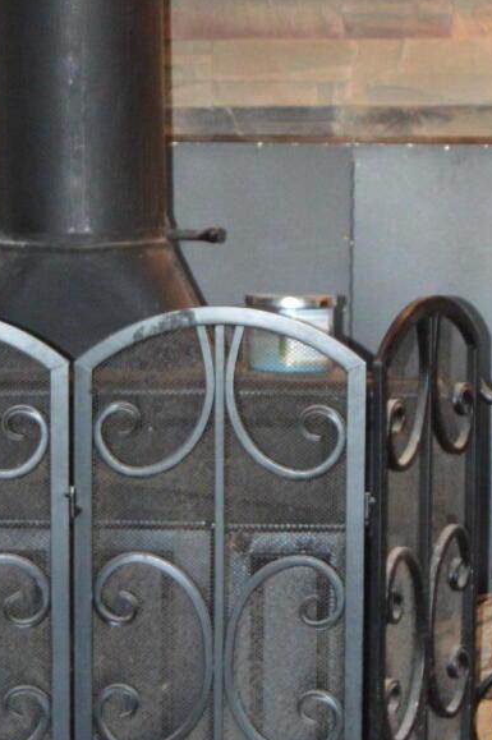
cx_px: 122
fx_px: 2978
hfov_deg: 9.4
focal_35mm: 145
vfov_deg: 14.2
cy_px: 433
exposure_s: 1/60
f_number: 4
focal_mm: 28
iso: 1100
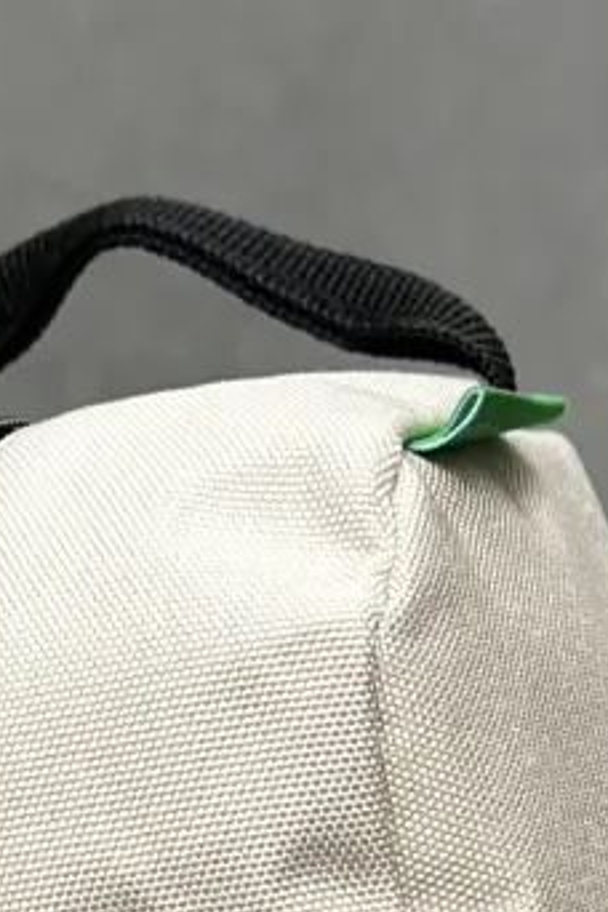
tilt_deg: -33.1
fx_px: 5320
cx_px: 467
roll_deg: -8.6
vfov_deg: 9.3
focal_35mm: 210
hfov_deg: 6.5
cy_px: 1664
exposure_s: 1/864
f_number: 1.78
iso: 80
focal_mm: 6.86
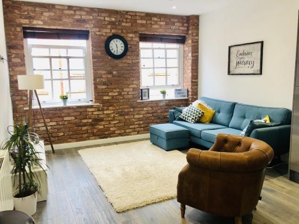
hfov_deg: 63.4
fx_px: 242
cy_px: 112
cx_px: 150
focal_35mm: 28
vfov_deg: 49.7
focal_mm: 4
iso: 32
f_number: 1.8
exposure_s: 1/25
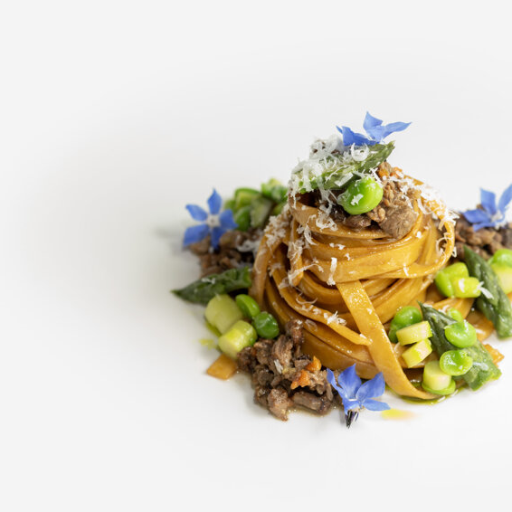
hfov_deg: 22.3
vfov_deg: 22.5
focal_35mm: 77
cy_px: 255
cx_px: 363
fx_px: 1289
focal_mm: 60
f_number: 5
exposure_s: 1/200
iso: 200
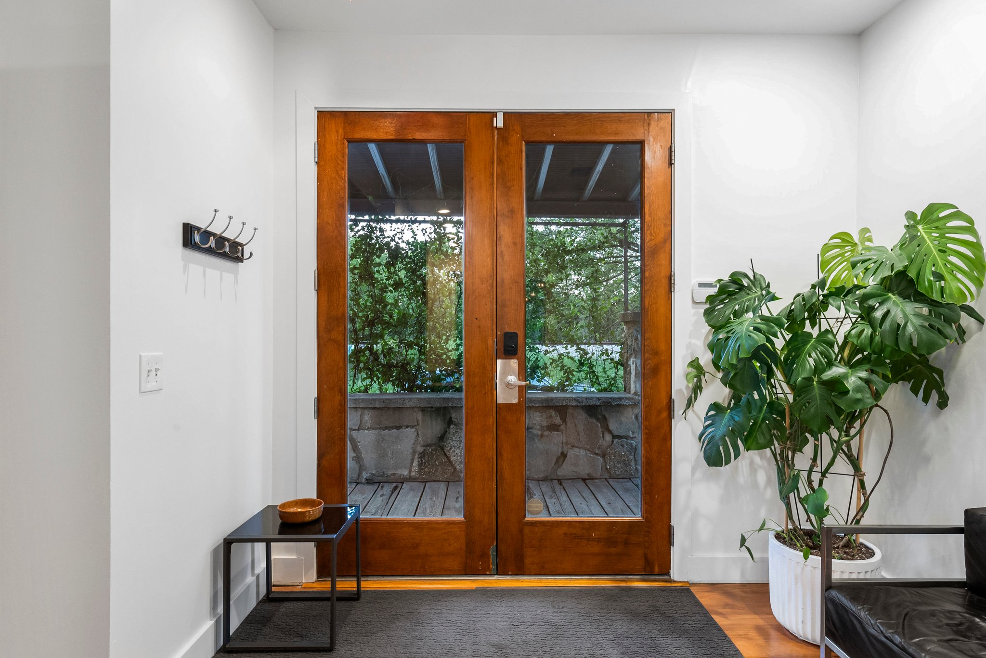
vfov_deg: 62.0
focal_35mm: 20
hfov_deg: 84.0
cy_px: 329
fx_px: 548
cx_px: 493
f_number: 11
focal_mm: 20
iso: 2000
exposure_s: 1/2.5
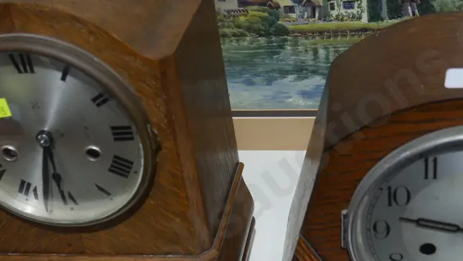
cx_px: 287
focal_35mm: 63
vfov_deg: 19.1
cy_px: 174
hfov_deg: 33.2
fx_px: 774
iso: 320
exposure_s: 1/60
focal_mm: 18
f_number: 4
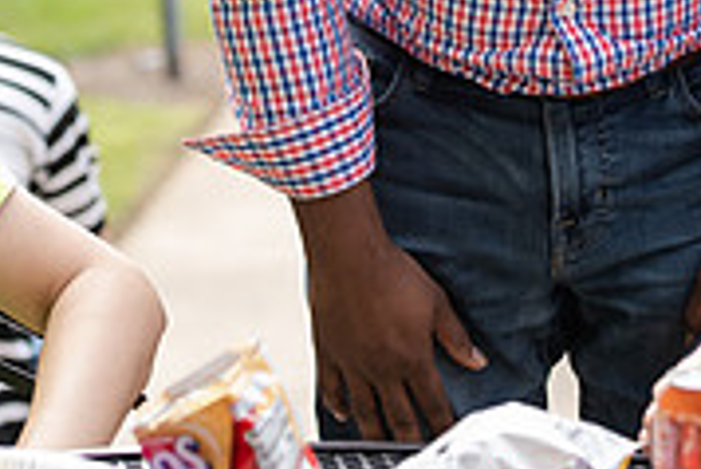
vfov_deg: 6.0
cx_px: 339
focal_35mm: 228
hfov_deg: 9.0
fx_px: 4443
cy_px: -238
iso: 200
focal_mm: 70
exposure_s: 1/250
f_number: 4.5
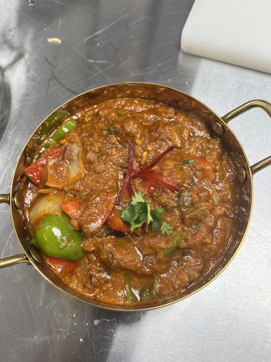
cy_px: 181
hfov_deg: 53.1
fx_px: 271
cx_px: 136
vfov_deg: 67.3
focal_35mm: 26
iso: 125
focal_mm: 5.7
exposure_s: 1/120
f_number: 1.5
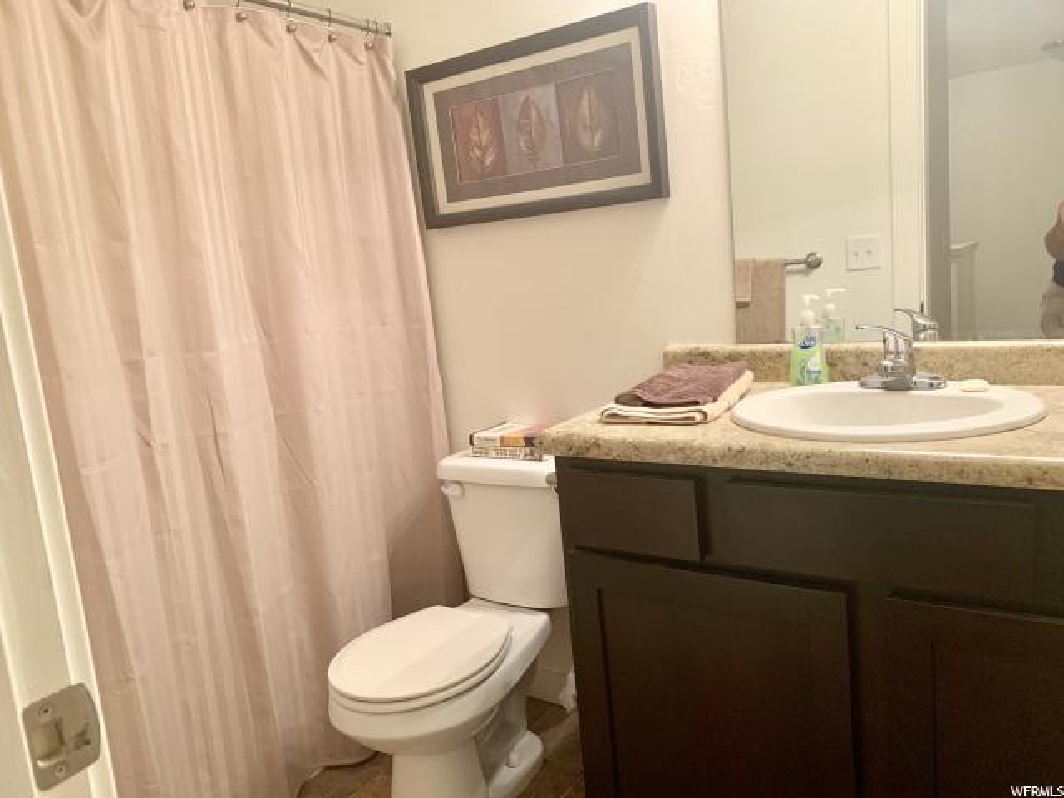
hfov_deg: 67.3
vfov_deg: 53.1
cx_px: 532
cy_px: 399
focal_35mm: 26
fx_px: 799
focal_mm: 4.25
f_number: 1.8
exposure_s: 1/60
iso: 200
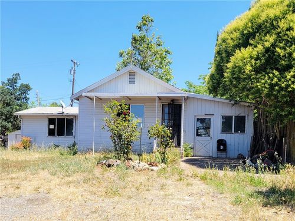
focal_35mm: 26
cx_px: 148
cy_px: 110
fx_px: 222
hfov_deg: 67.3
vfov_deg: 53.1
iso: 40
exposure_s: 1/1667
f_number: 1.8
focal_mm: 5.4
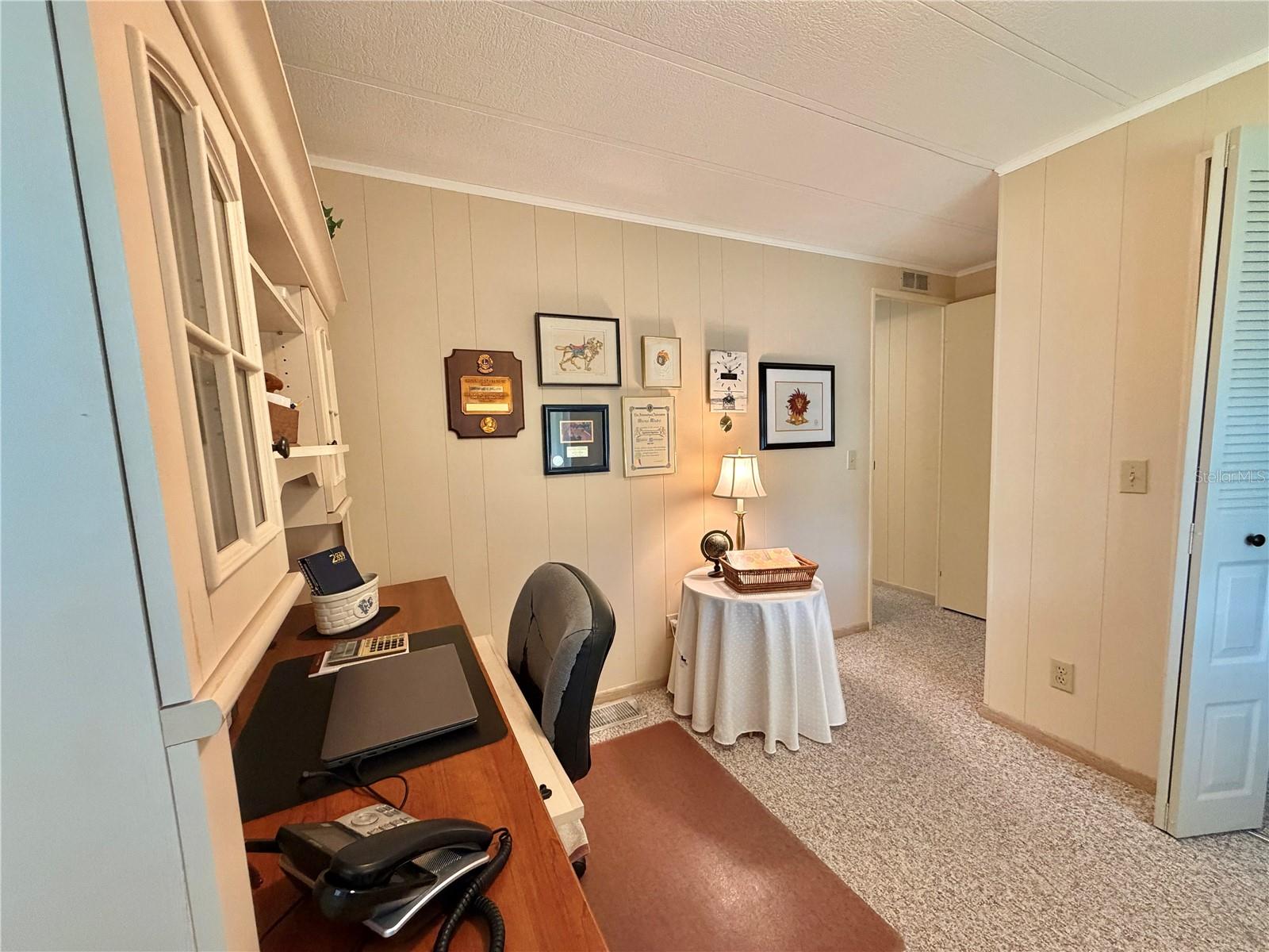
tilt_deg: -5.5
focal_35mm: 14
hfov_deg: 102.1
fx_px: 513
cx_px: 634
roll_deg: +2.4
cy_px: 476
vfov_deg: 85.7
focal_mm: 2.22
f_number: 2.2
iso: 400
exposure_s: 1/60
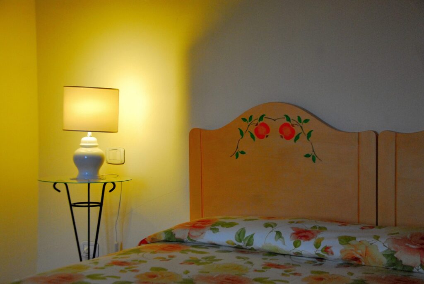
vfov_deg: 21.6
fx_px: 743
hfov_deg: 31.9
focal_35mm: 63
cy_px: 142
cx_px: 212
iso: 800
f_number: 4.8
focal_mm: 42
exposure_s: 1/90
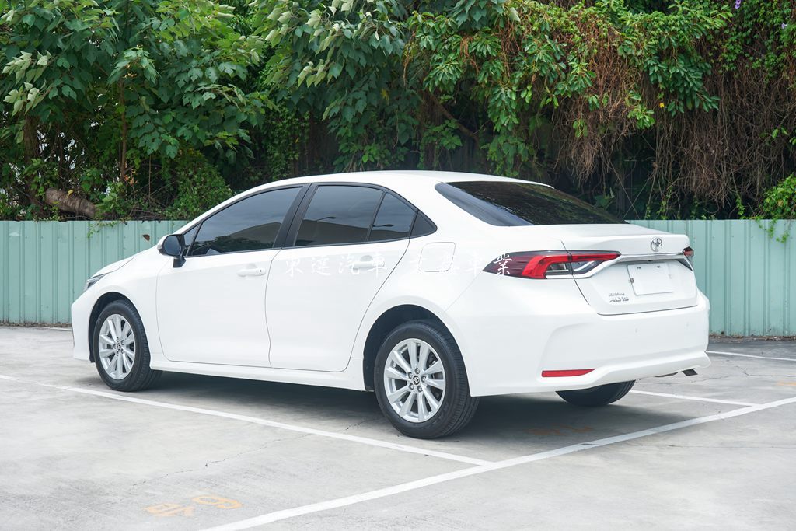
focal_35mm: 50
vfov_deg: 27.0
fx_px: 1106
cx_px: 398
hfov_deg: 39.6
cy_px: 266
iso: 100
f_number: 9
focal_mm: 50
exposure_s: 1/100
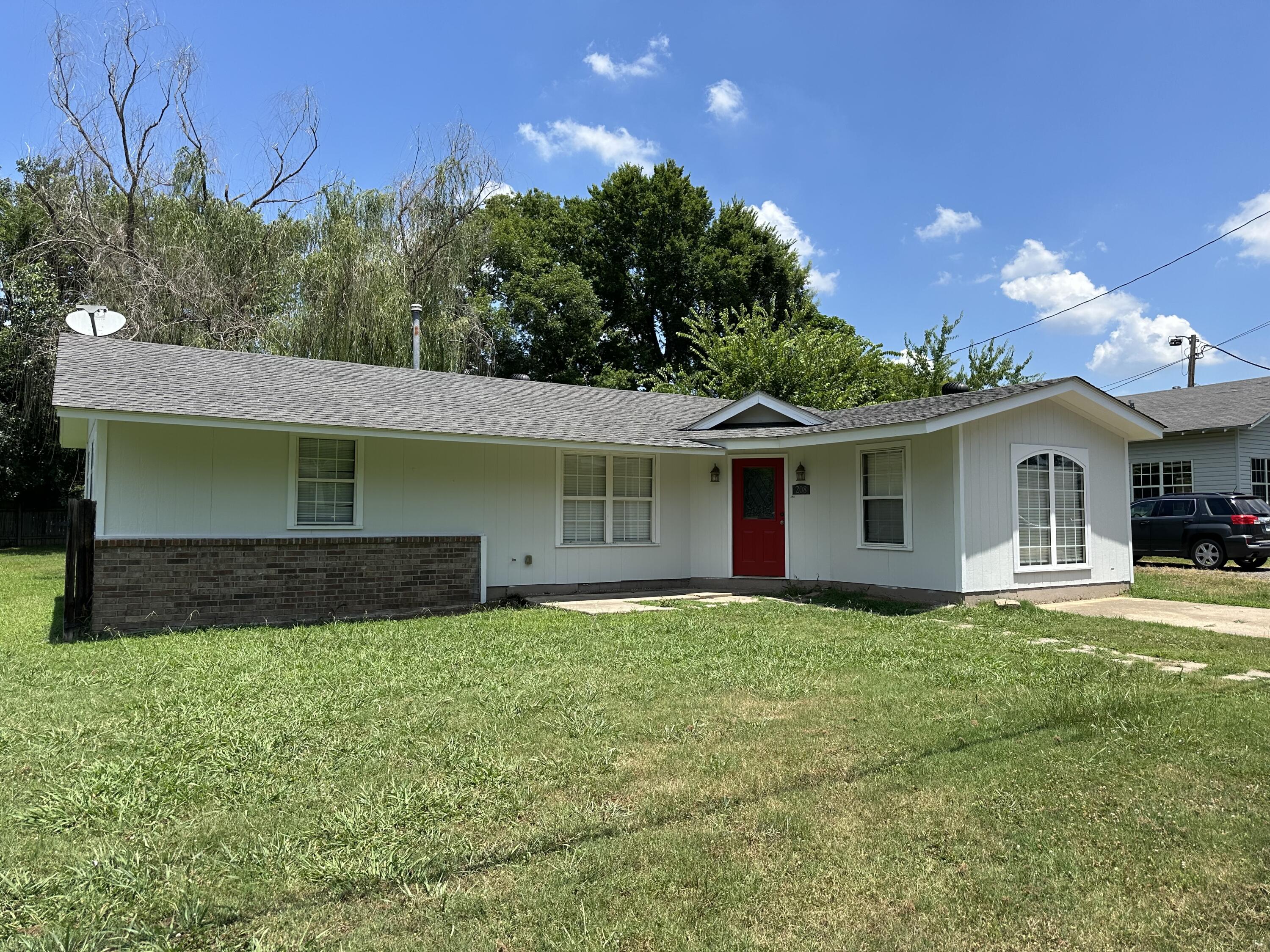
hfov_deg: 71.6
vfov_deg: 56.8
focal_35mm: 24
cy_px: 476
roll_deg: +0.0
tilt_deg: +3.1
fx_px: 881
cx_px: 635
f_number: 1.78
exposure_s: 1/3356
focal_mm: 6.86
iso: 80
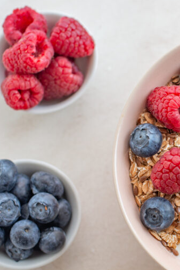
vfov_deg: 22.4
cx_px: 188
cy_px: 149
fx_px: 682
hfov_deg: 14.7
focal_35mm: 91
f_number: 4
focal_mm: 45
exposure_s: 1/60
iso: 320
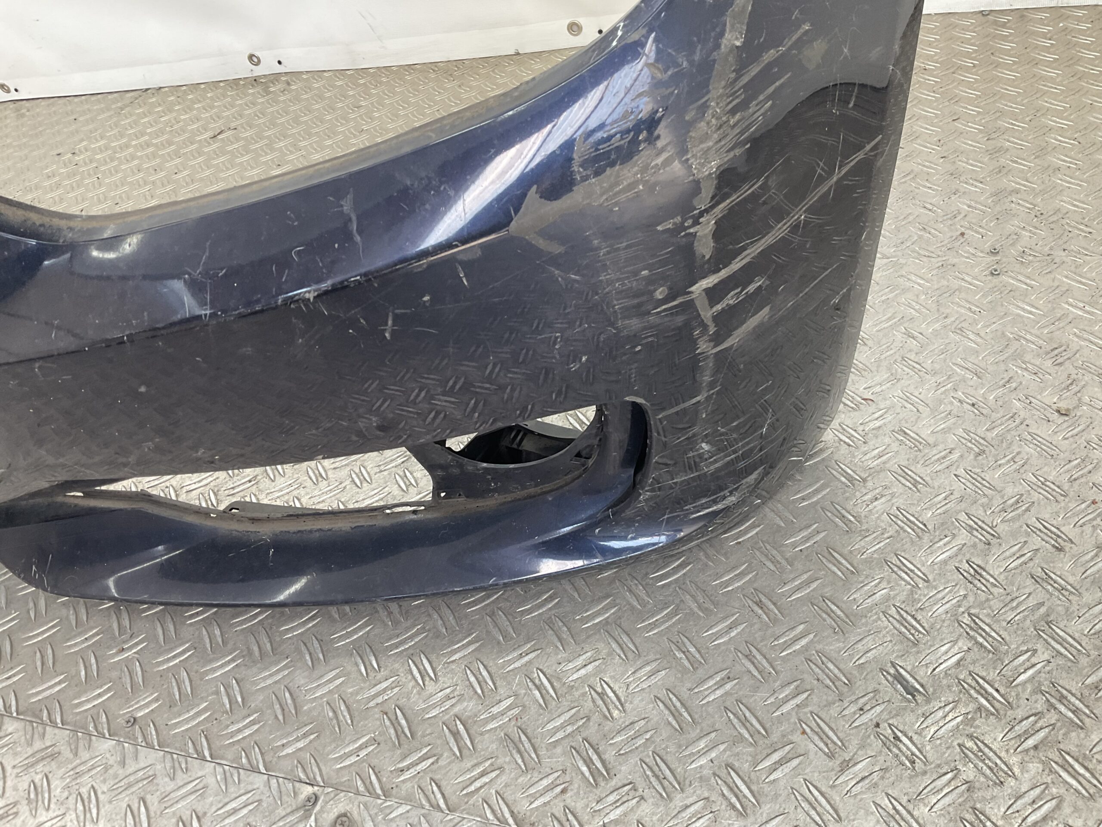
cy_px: 414
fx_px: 923
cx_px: 551
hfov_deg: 61.7
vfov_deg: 48.2
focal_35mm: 29
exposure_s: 1/120
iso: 50
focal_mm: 3
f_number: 1.8
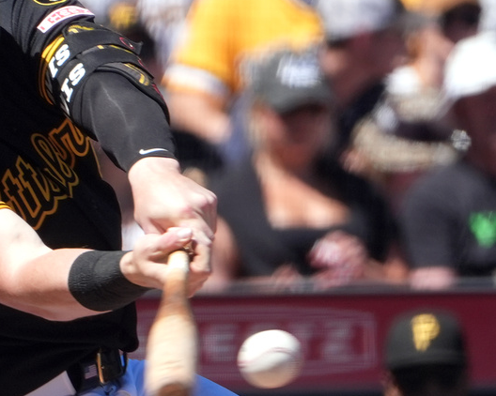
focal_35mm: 706
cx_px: 73
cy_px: 156
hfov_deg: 2.7
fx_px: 10360
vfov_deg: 2.2
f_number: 5.6
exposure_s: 1/2000
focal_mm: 388
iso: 400
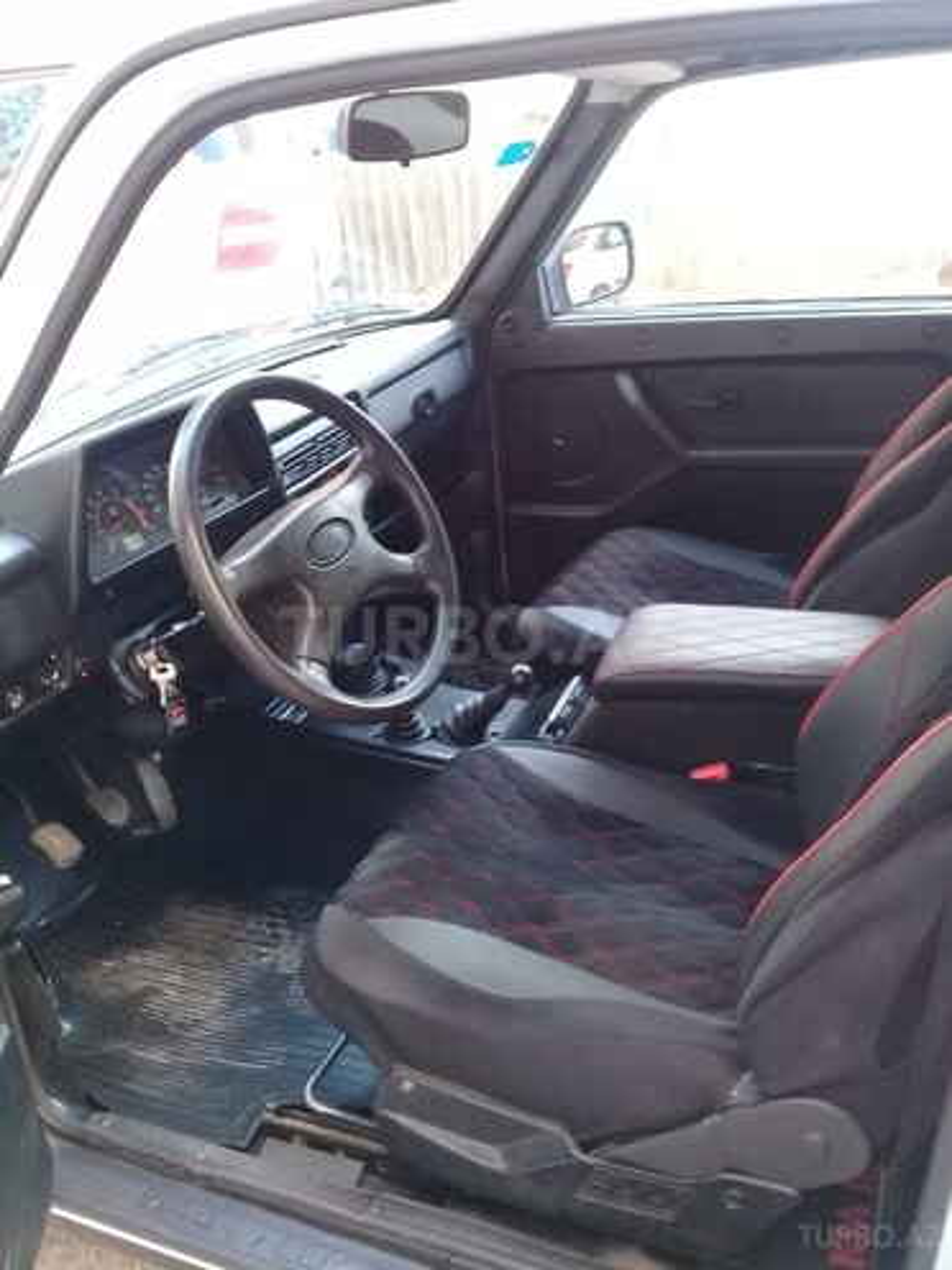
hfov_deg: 45.4
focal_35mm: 31
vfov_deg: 58.4
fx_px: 1137
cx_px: 476
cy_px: 635
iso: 100
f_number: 2.2
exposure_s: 1/33
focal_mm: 3.3
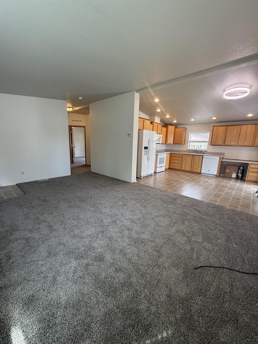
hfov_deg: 85.7
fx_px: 139
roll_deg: -2.3
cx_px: 129
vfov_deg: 102.1
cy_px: 172
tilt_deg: -11.8
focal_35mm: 14
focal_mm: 2.22
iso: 160
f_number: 2.2
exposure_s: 1/120
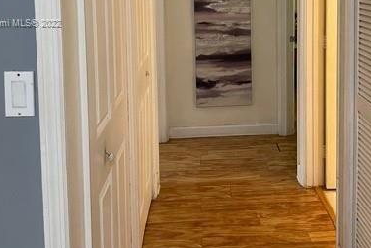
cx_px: 240
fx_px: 474
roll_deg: +1.1
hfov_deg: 42.3
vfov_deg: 28.1
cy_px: 24
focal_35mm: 46
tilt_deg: -4.9
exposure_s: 1/40
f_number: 1.6
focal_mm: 4.2
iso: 400
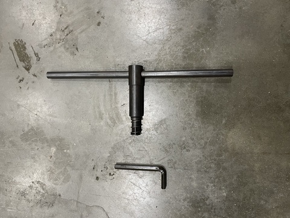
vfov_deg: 53.1
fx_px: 218
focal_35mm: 26
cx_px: 145
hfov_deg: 67.3
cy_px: 109
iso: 250
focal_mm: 4.2
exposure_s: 1/60
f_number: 1.6
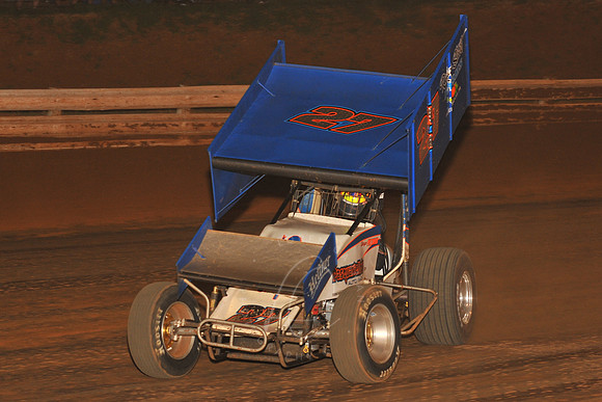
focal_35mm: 105
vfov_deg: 13.0
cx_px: 301
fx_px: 1756
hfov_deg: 19.5
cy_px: 201
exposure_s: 1/320
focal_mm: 105
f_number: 6.3
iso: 800
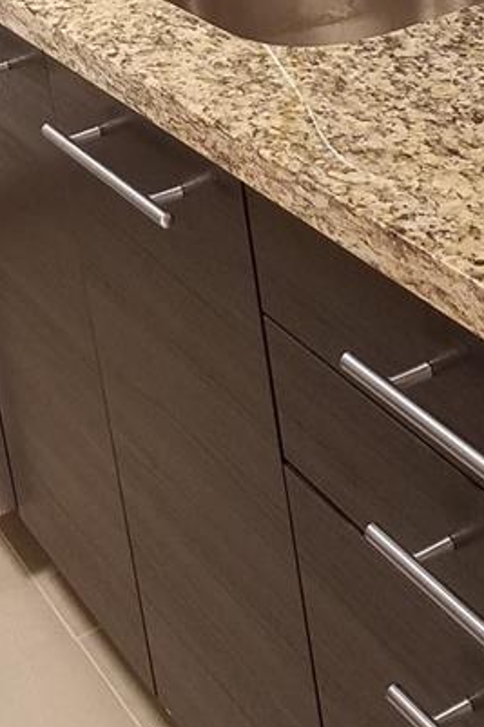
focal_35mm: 81
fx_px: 1635
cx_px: 232
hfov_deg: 16.8
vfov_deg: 23.9
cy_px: -16
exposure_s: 1/30
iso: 160
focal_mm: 4.2
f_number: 1.7
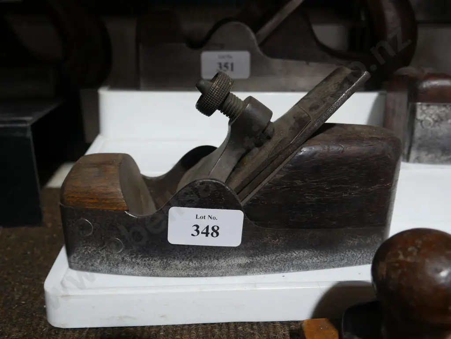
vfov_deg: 41.8
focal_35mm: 34
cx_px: 226
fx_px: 443
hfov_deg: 53.9
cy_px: 170
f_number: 4
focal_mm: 17
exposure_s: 1/60
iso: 320
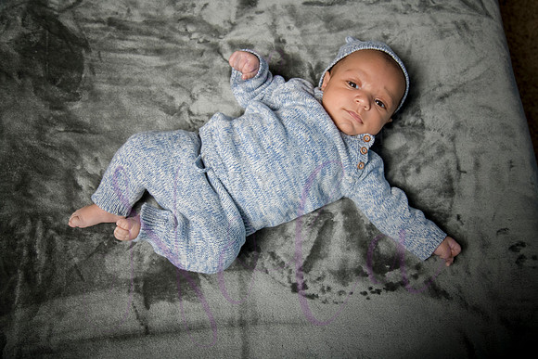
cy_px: 180
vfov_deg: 37.9
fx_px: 523
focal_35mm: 35
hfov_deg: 54.4
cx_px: 269
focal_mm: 35
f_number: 6.3
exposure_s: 1/200
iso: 800
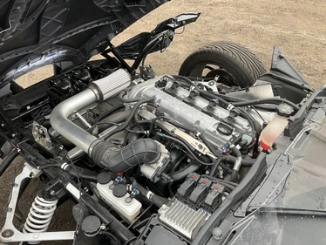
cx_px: 156
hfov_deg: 58.3
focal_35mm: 31
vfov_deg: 45.5
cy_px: 129
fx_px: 292
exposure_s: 1/122
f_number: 1.8
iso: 32
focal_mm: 3
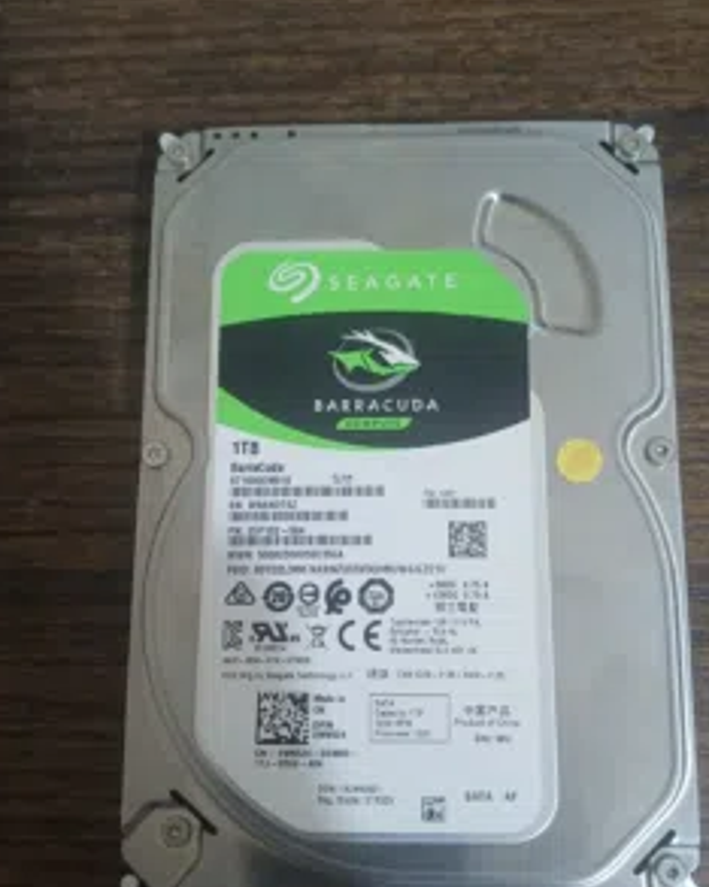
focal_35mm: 36
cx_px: 391
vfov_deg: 50.2
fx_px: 945
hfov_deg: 41.1
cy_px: 484
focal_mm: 4
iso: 250
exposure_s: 1/25
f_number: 1.8
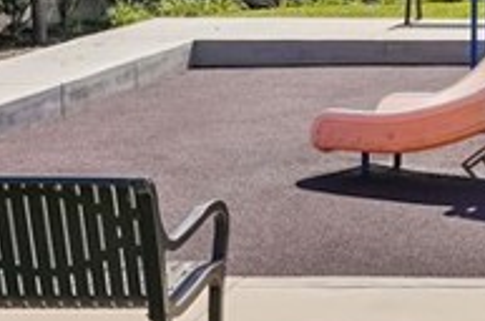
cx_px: 905
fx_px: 1574
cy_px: -189
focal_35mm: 117
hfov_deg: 15.0
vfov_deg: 11.1
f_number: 8
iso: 400
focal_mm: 22
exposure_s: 1/1250
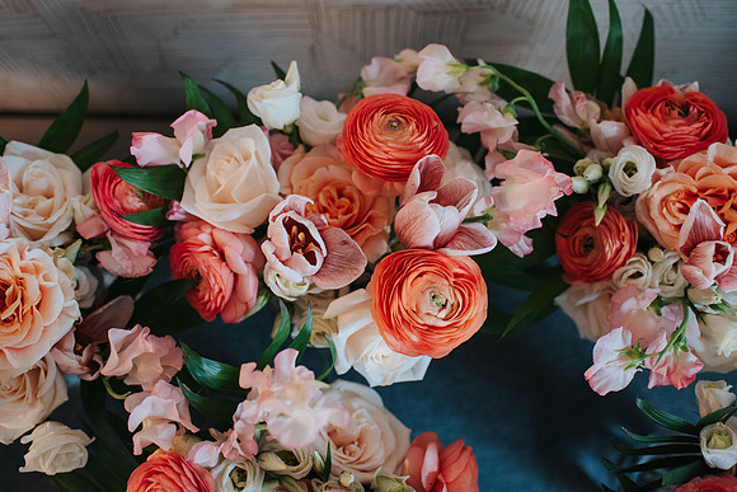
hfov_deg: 54.4
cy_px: 246
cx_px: 368
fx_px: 717
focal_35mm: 35
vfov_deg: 37.9
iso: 1000
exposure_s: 1/160
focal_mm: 35
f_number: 3.2
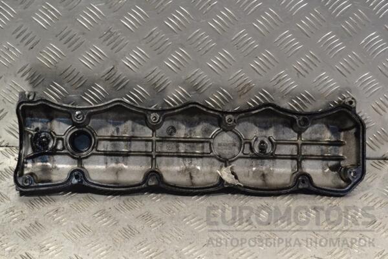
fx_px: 744
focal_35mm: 69
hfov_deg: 29.2
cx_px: 194
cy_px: 130
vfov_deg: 19.7
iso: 3200
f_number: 8
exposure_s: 1/250
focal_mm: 46
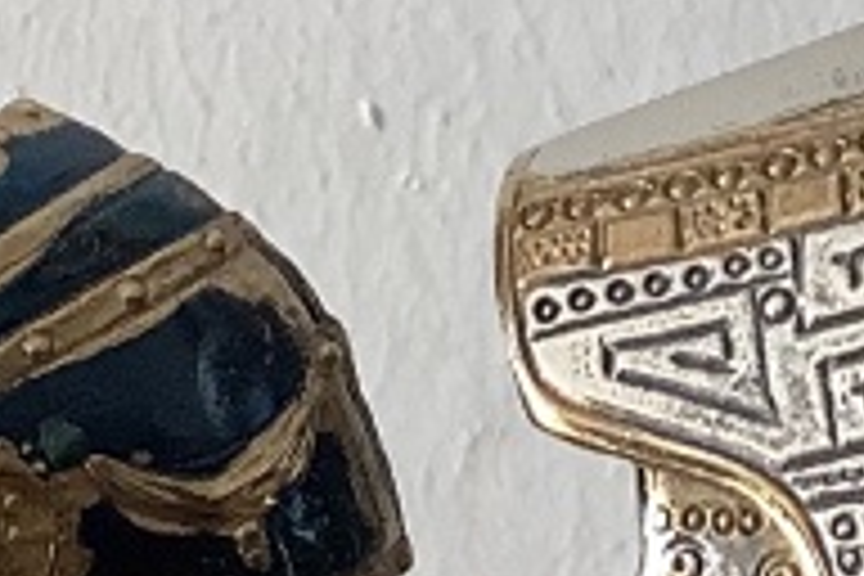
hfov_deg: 10.0
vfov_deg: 6.8
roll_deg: -2.9
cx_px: 1094
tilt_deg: -15.5
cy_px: 166
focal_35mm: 201
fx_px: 4824
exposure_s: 1/100
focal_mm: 3.3
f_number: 2.4
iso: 80
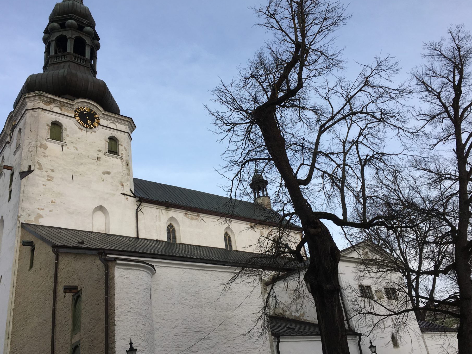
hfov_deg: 56.8
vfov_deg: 44.1
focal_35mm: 32
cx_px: 223
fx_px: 436
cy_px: 167
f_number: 2.2
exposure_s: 1/345
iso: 25
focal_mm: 4.15
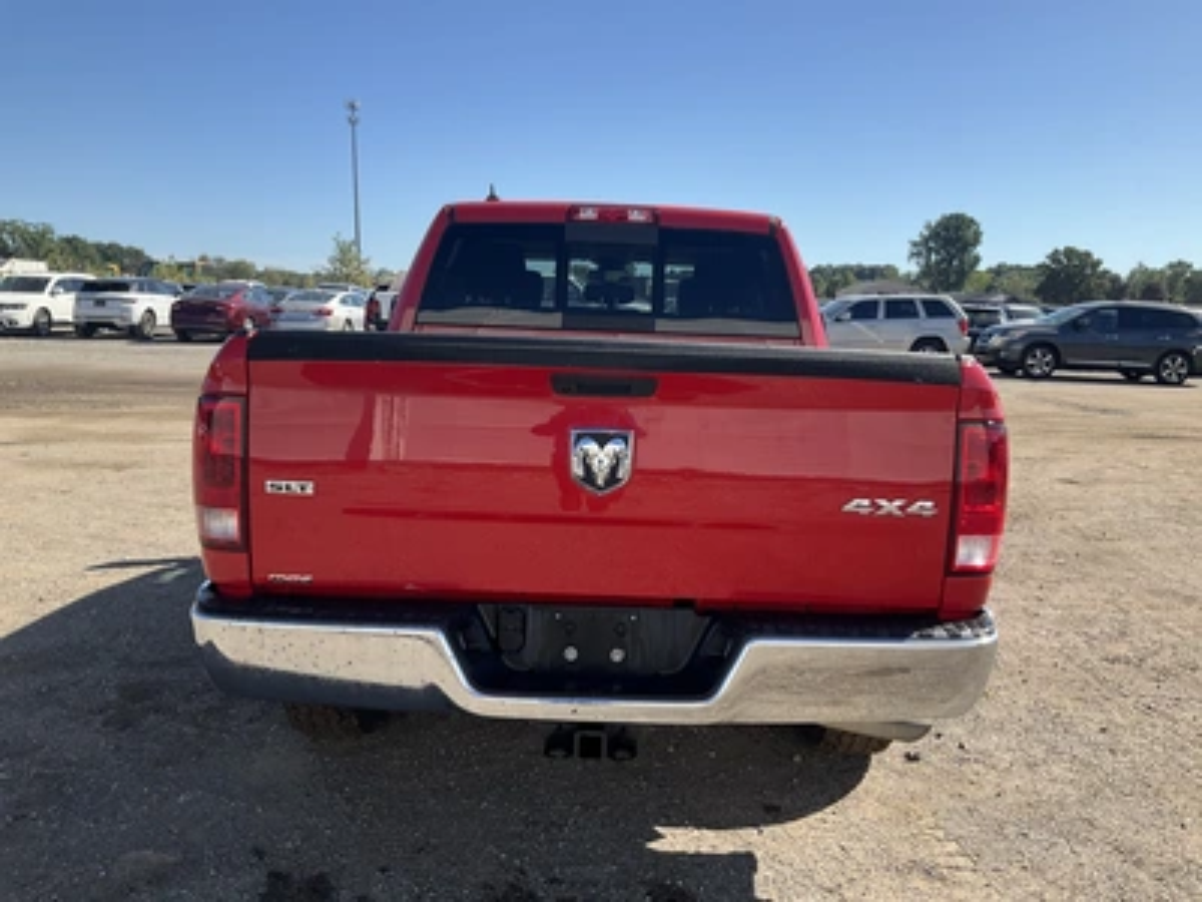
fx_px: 1007
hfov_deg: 61.7
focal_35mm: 29
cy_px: 451
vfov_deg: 48.2
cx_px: 601
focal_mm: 3
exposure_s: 1/1221
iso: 25
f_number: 1.8
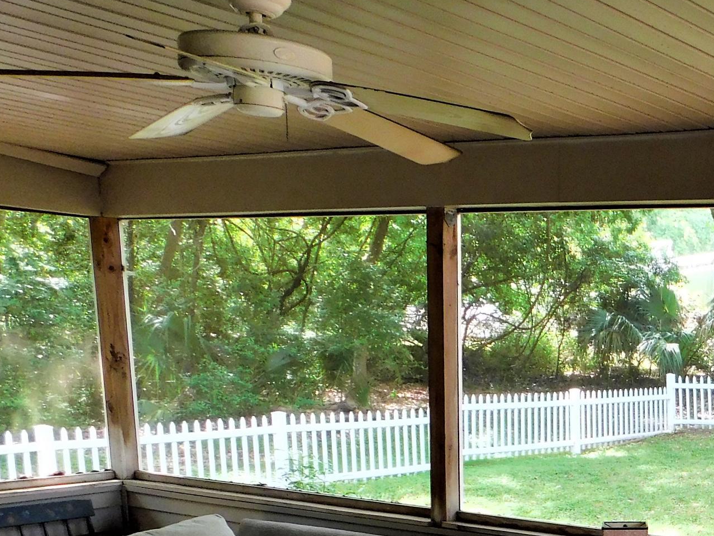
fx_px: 1114
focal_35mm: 54
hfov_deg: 31.0
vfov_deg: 25.3
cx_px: 816
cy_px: 570
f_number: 3
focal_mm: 4
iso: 125
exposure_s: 1/40
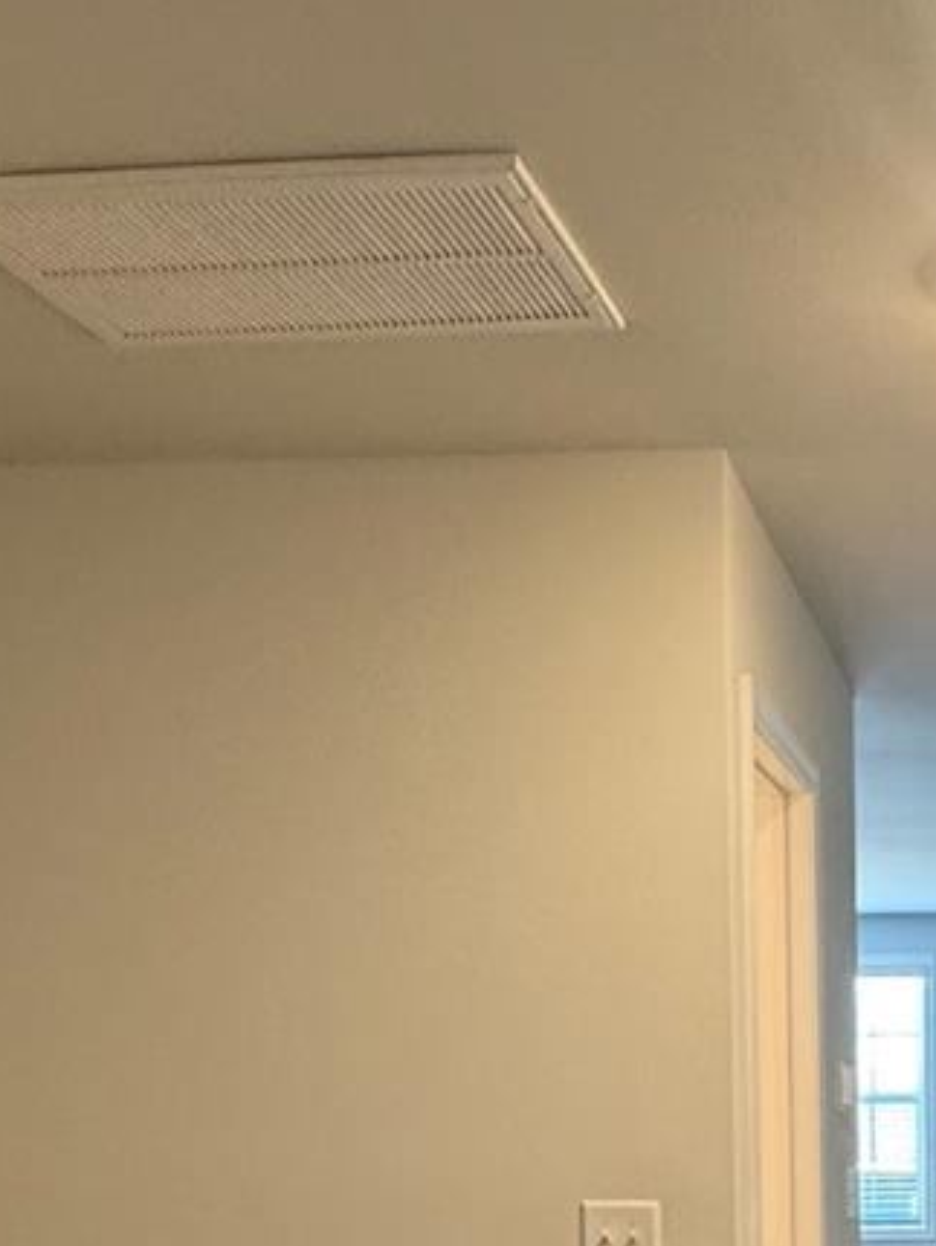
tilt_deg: -6.8
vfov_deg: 33.9
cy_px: 1316
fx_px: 1801
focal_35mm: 50
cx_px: 982
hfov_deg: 27.1
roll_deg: +0.6
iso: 250
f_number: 2.2
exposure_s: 1/60
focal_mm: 2.22
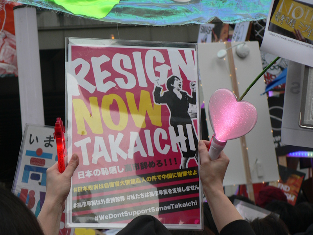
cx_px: 156
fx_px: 1076
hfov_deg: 16.6
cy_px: 118
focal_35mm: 119
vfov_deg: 12.5
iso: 100
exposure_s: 1/100
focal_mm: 19.9
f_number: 3.2
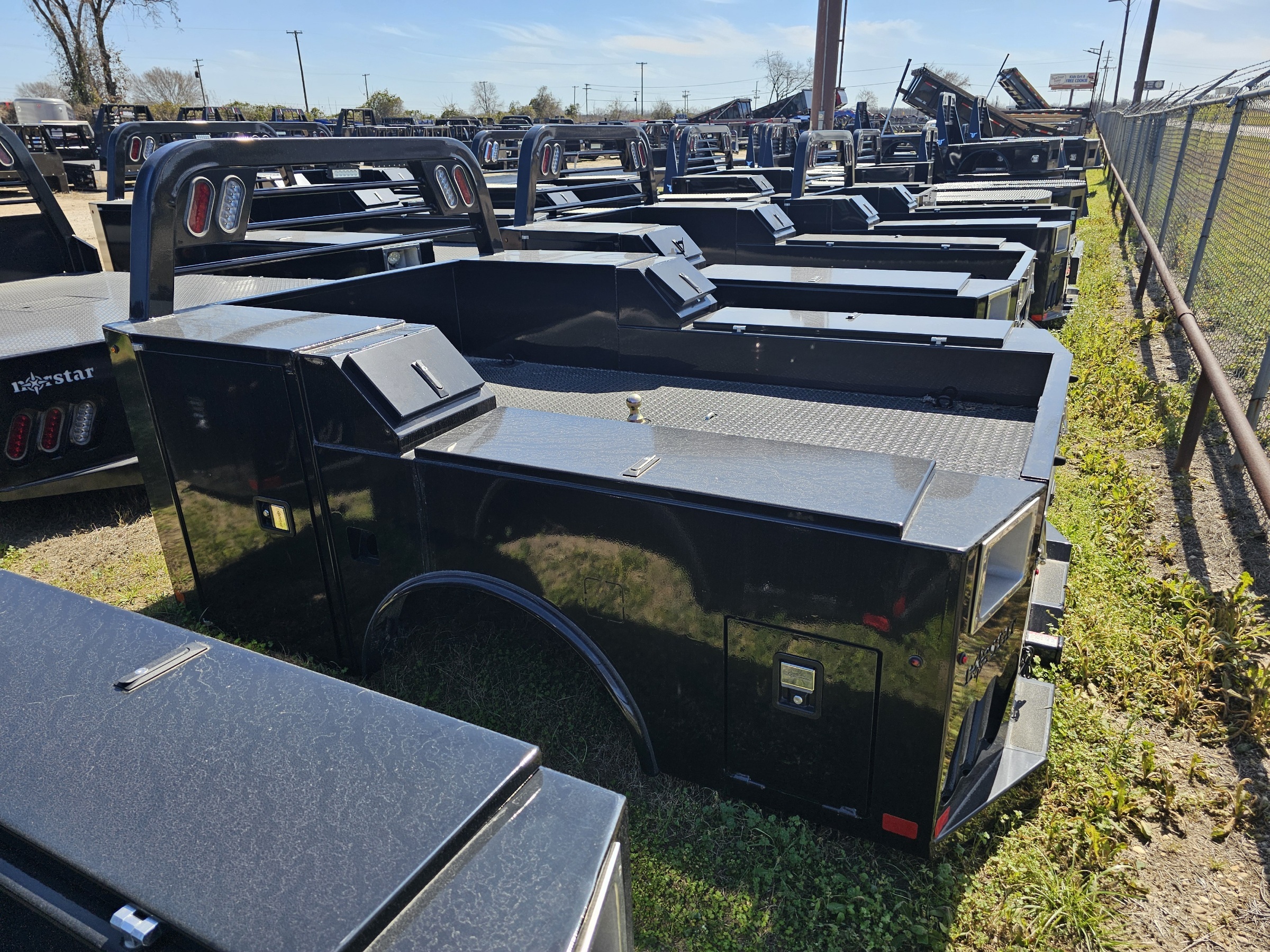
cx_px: 635
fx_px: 844
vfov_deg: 58.9
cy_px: 476
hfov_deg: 73.9
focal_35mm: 23
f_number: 1.7
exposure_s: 1/500
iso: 10
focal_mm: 6.3
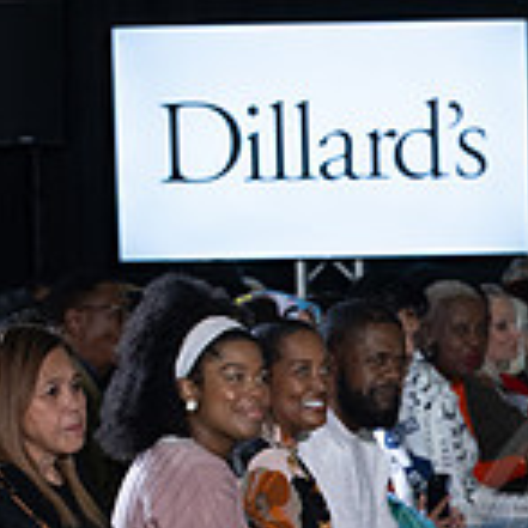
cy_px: 659
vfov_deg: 6.1
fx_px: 4935
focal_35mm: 286
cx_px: 808
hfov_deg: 6.1
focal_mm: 85
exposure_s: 1/160
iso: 1250
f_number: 5
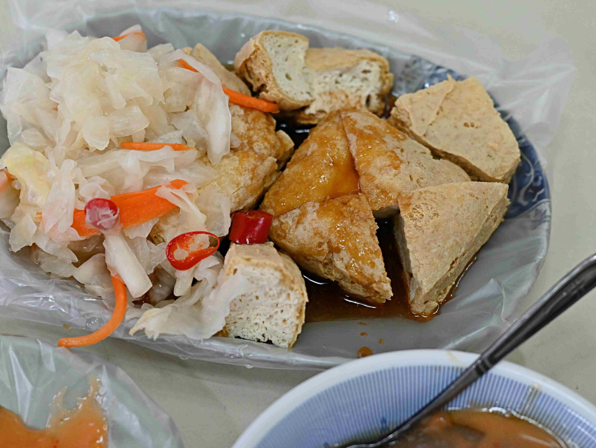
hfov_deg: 23.8
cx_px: 263
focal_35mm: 82
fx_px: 1412
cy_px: 224
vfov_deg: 18.0
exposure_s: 1/200
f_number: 3.2
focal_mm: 50
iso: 1000
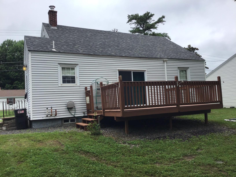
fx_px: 211
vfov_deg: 45.4
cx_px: 118
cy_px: 88
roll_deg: +4.7
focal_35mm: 31
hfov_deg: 58.4
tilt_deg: +2.3
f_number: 2.4
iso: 25
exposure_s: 1/586
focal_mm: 3.3
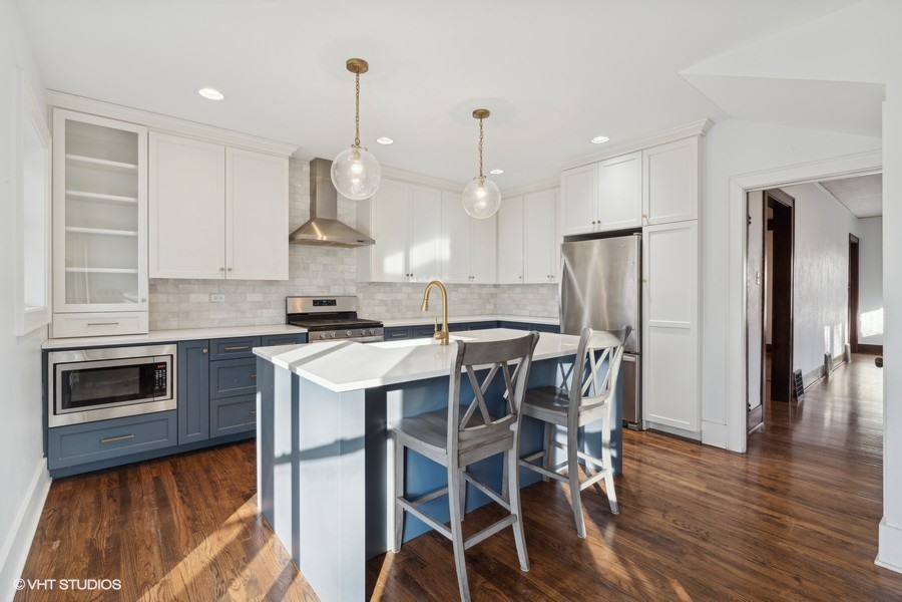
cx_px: 451
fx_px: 401
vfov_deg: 73.7
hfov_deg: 96.7
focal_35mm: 16
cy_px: 301
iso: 320
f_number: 8
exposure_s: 1/50
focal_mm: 16
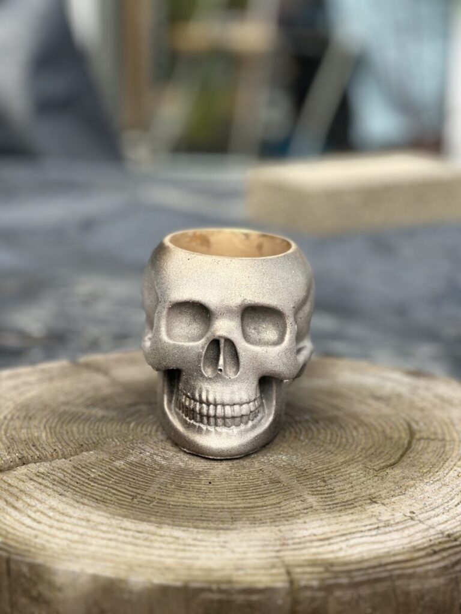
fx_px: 1367
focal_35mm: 77
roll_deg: -1.1
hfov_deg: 19.1
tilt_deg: -13.2
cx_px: 230
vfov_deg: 25.3
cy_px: 307
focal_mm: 9
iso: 20
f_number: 2.8
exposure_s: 1/121
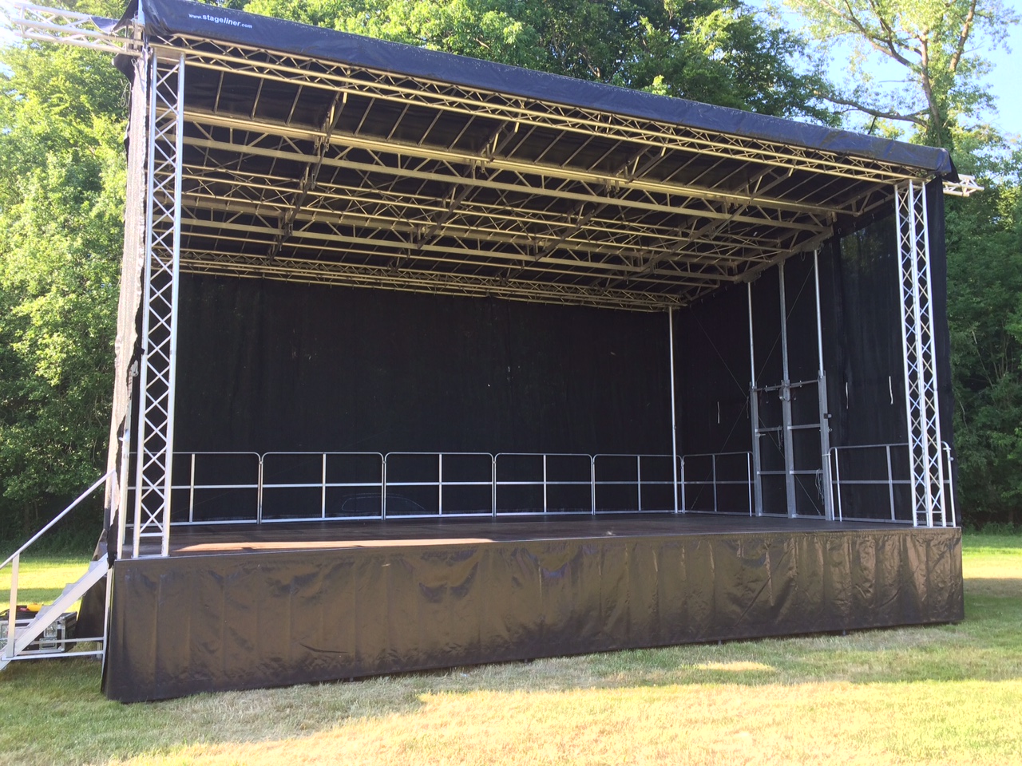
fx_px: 856
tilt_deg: +6.4
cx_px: 511
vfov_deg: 48.2
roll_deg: +0.3
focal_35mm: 29
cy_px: 383
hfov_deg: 61.7
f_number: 2.2
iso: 32
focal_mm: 4.15
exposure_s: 1/128
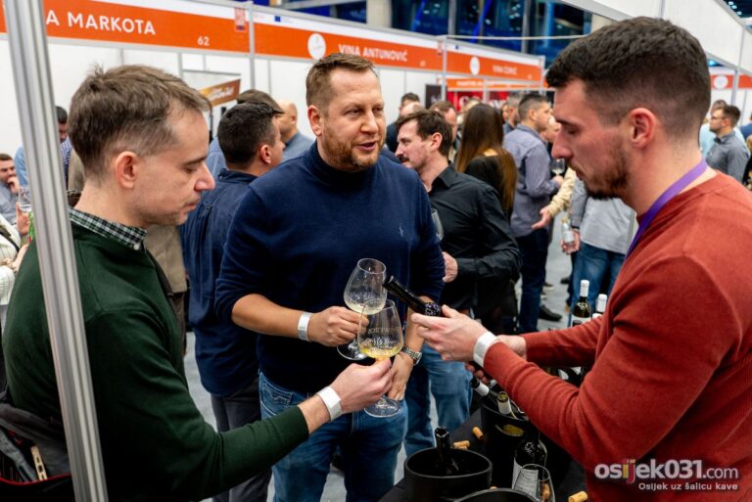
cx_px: 376
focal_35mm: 29
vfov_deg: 45.0
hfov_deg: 63.6
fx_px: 606
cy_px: 251
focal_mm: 29
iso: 1000
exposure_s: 1/100
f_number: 2.8
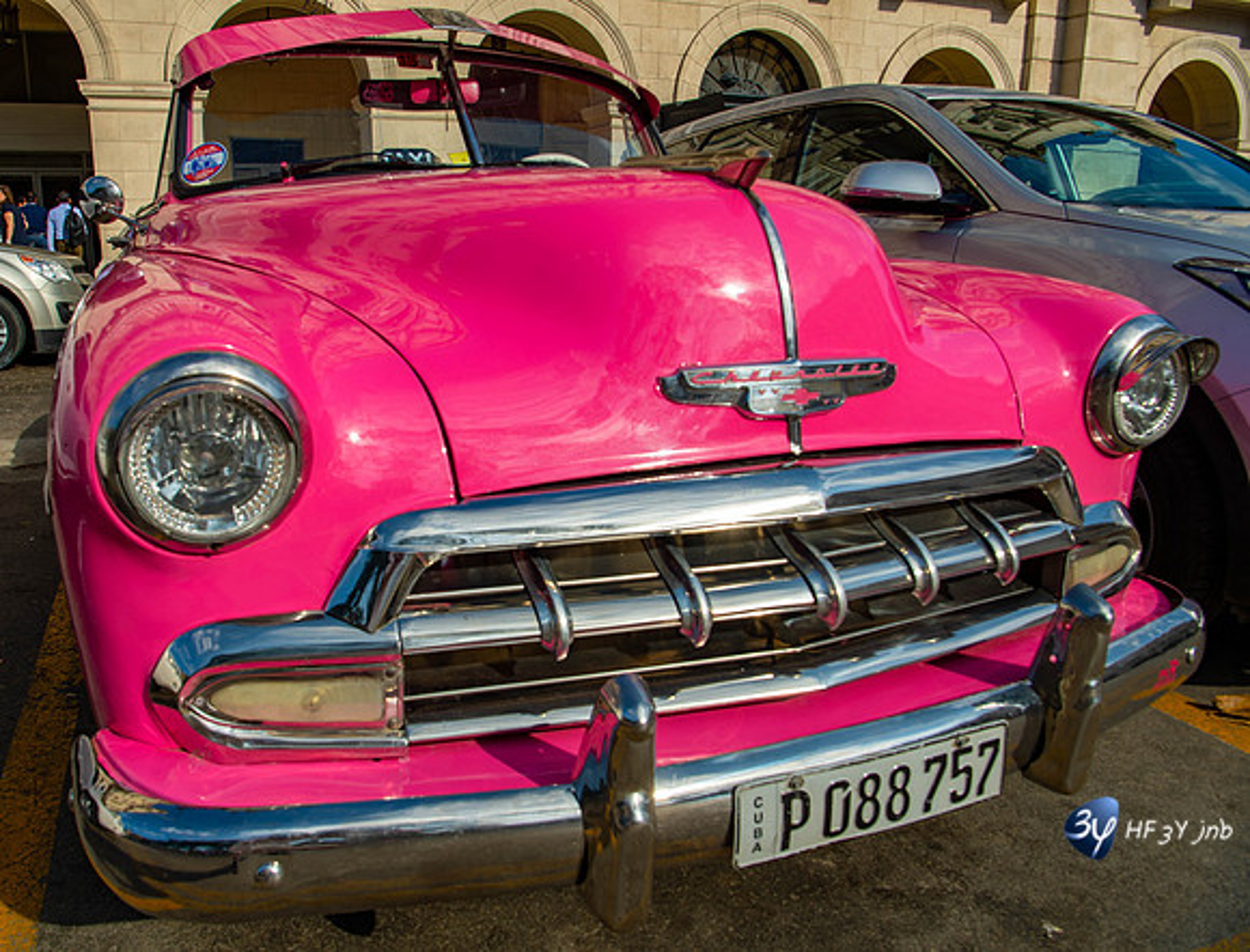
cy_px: 476
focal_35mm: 26
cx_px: 535
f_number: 10
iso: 100
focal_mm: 24
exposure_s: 1/400
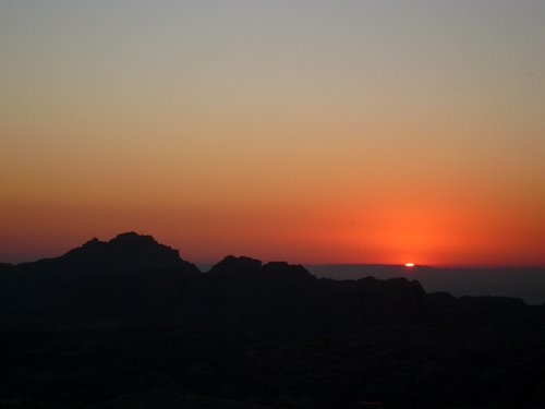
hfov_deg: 19.3
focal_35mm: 102
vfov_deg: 14.5
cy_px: 204
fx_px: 1606
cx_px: 272
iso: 100
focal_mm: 16.8
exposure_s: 1/125
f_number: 5.6
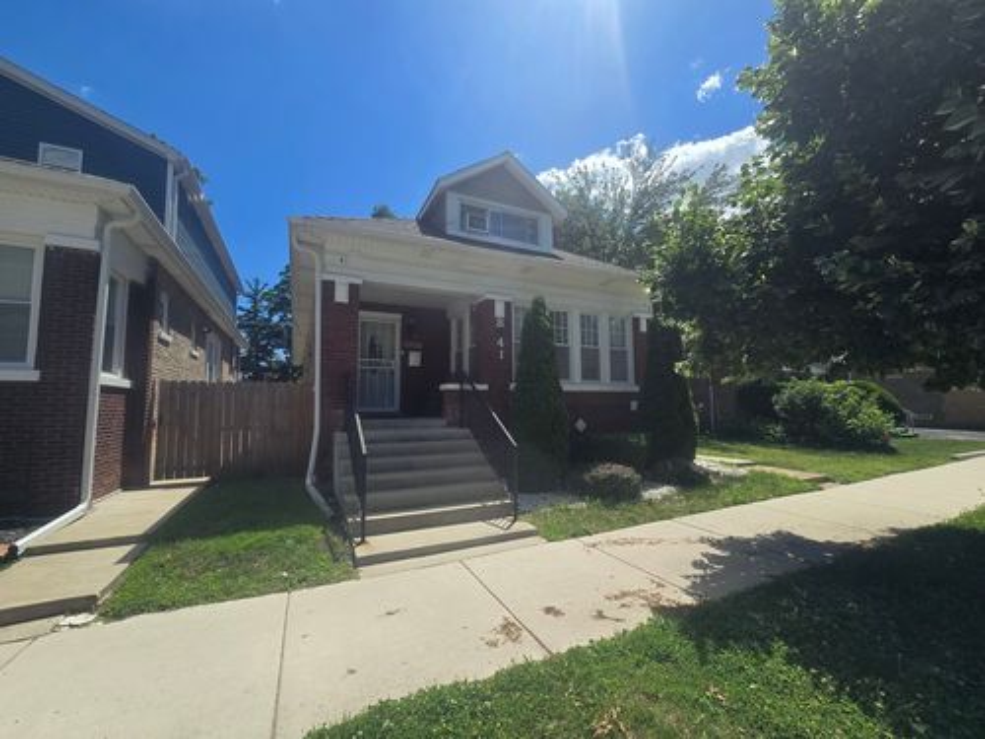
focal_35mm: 13
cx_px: 492
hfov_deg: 106.2
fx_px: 370
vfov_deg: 89.9
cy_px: 370
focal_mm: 2.2
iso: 50
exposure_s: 1/2259
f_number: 2.2
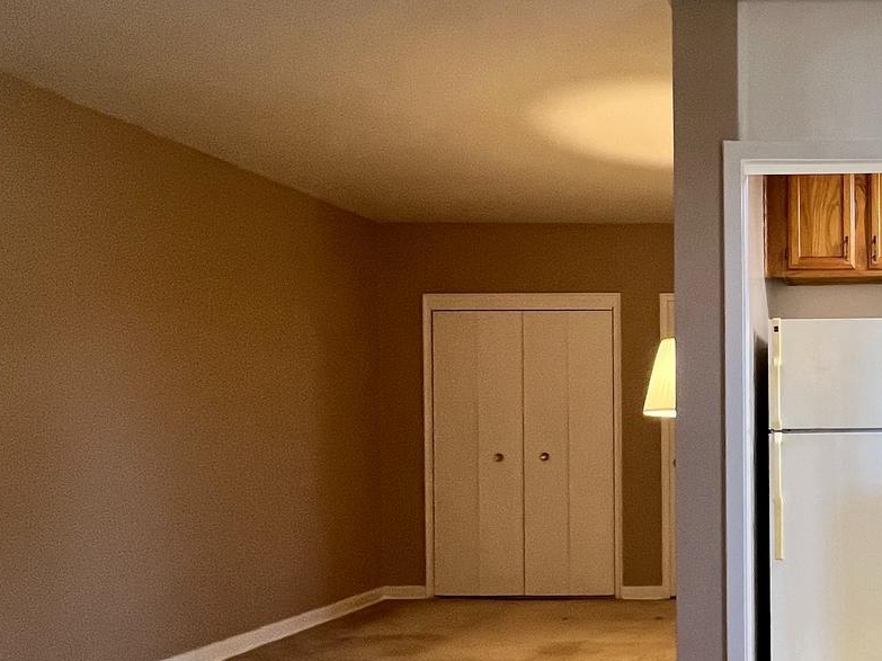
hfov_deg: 46.0
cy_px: 432
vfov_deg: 41.3
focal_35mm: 34
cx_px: 867
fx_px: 866
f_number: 1.8
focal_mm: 1.57
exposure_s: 1/60
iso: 200
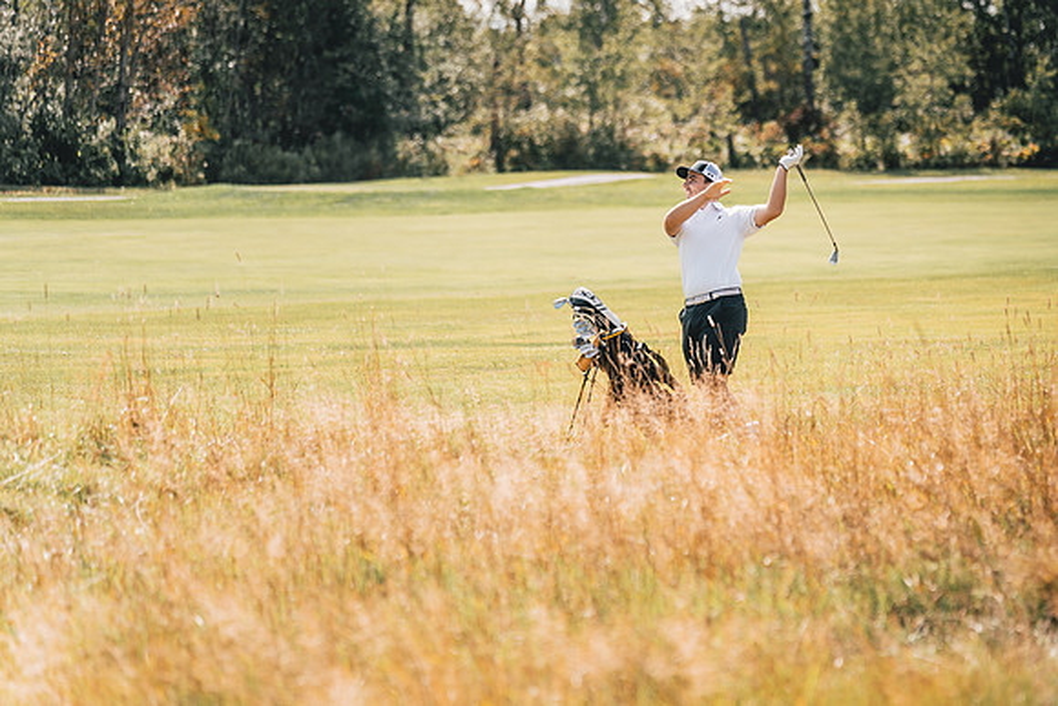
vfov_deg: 7.1
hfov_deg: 10.6
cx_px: 682
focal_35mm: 193
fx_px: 5685
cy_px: 266
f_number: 2.8
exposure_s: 1/1000
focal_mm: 150
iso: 100
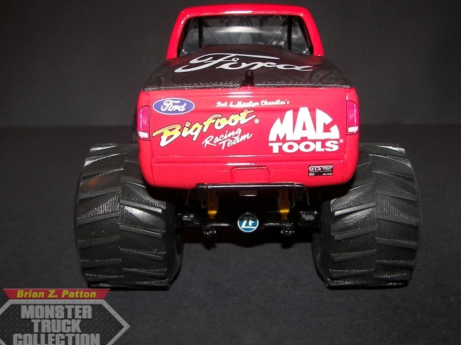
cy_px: 163
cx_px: 251
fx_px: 559
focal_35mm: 42
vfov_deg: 34.3
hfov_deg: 44.8
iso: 100
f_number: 2.8
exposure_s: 1/30
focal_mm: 6
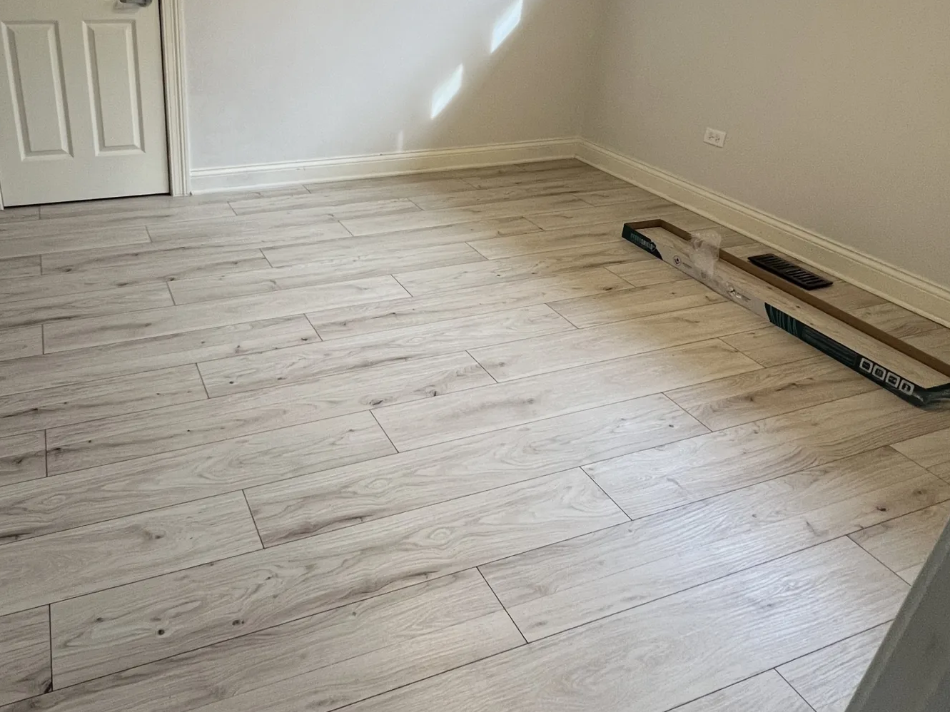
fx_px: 686
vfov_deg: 54.2
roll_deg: -2.0
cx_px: 320
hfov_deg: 67.6
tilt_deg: -25.4
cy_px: 260
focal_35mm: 25
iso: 160
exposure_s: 1/120
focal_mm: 1.57
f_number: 1.8
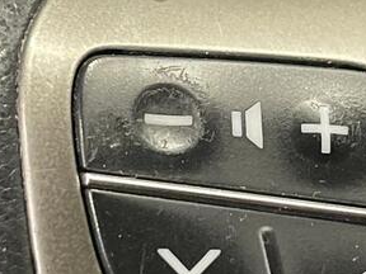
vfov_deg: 11.4
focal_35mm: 130
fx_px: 1375
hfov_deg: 15.2
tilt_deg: -24.2
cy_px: 174
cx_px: 210
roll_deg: -2.8
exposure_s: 1/33
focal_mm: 5.1
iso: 500
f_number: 1.6
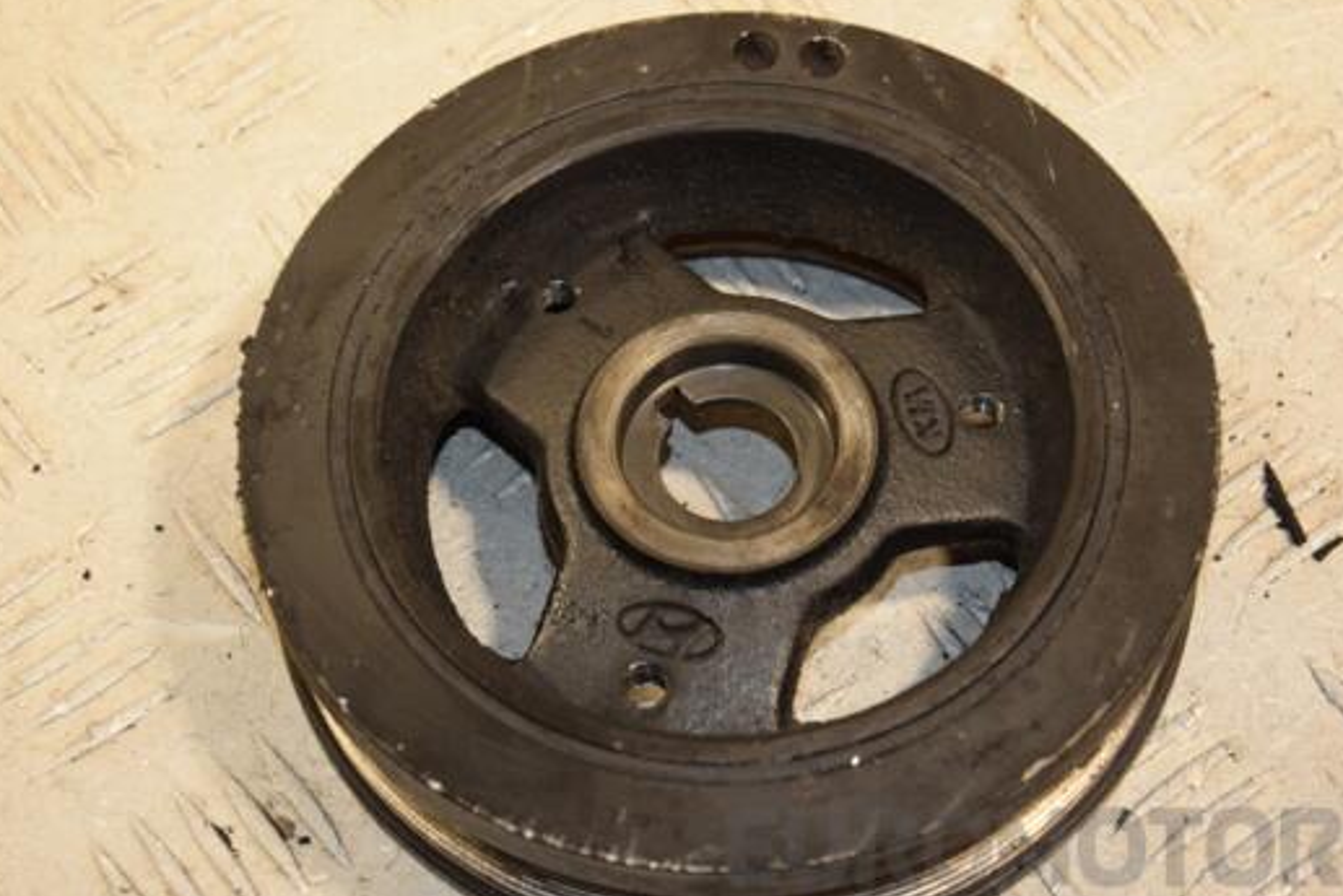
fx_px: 3769
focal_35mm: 101
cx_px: 678
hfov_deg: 20.2
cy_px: 501
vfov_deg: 13.6
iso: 800
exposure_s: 1/125
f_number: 5
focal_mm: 58
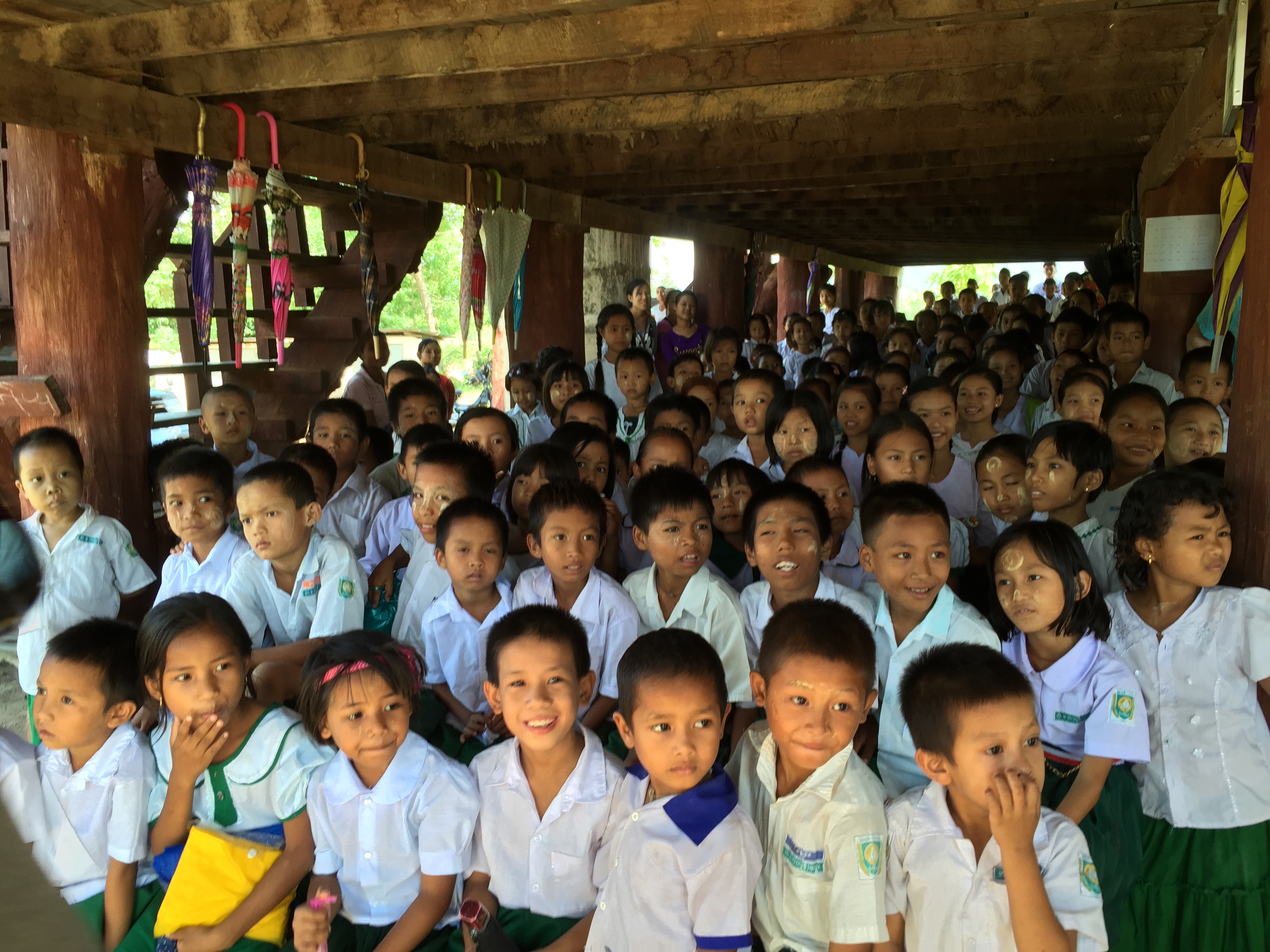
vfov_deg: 48.2
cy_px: 476
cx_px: 635
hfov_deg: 61.7
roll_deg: +0.0
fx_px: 1064
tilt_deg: -13.1
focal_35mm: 29
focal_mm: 4.15
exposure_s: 1/50
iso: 32
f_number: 2.2
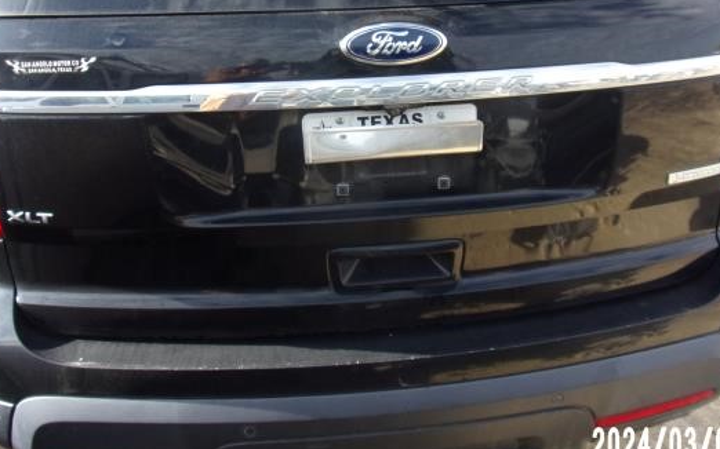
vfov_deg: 32.2
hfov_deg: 50.4
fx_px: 765
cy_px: 121
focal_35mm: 39
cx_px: 354
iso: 80
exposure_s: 1/240
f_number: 3.3
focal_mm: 4.3
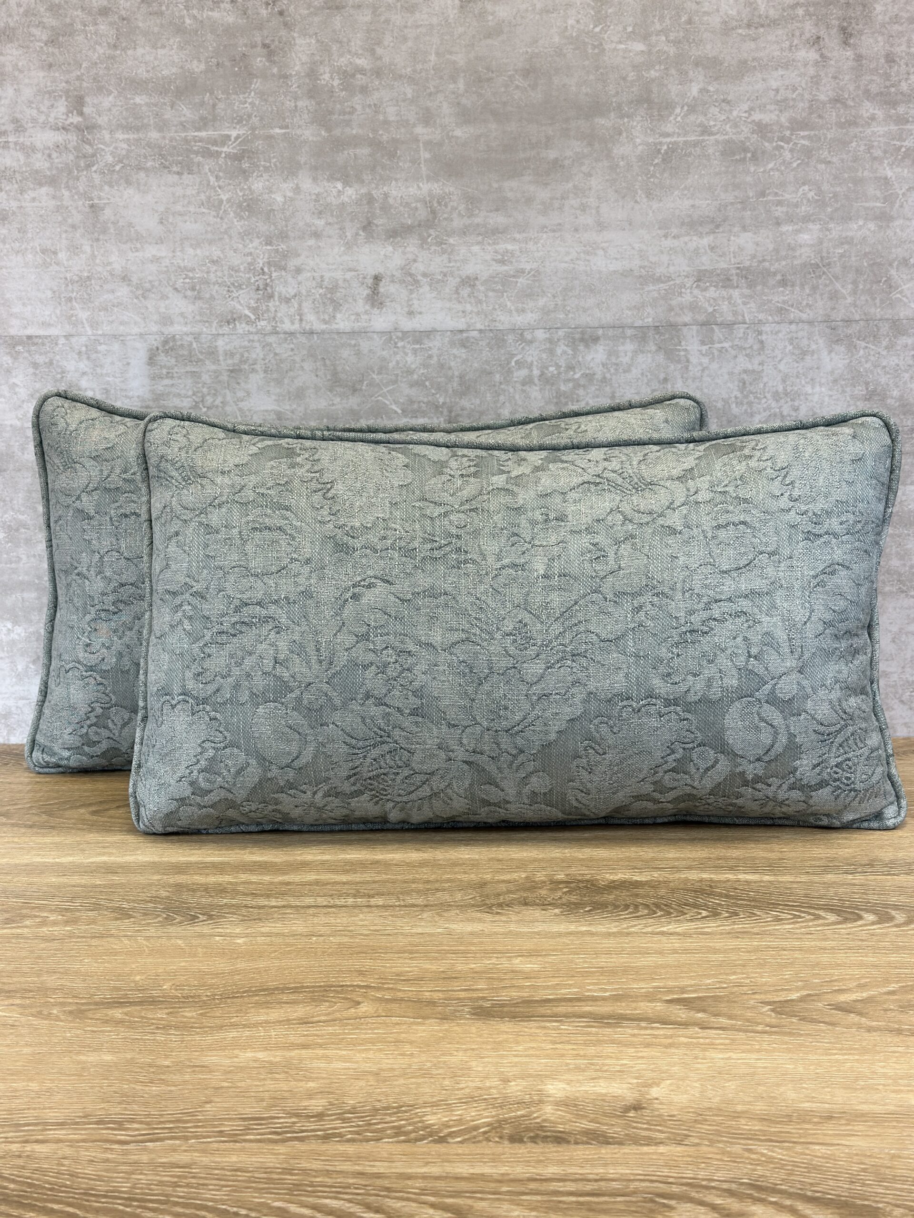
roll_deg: +0.8
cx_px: 457
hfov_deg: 30.3
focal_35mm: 48
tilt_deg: -10.6
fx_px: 1690
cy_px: 609
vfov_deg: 39.7
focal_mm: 6.86
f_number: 1.78
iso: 64
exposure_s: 1/120
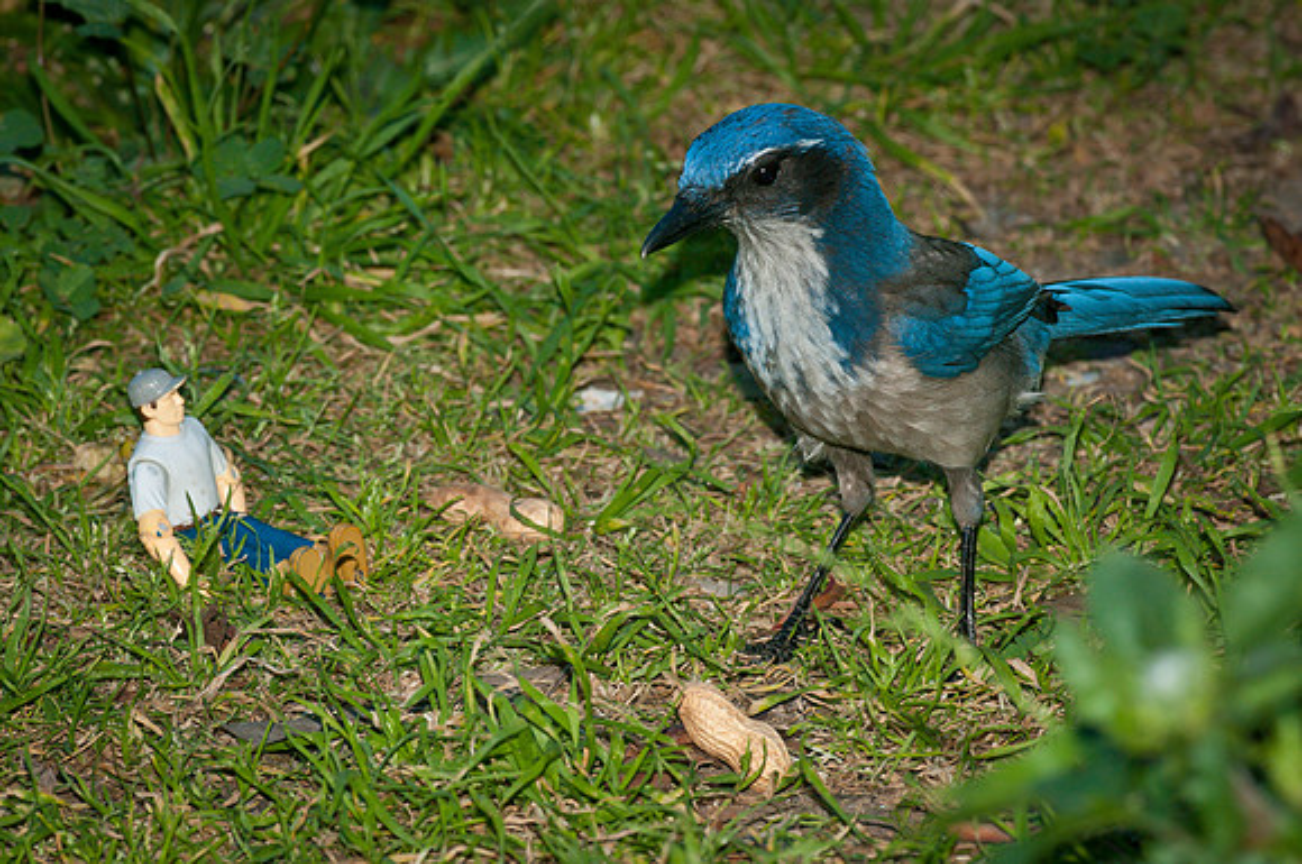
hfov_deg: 11.4
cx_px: 651
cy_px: 432
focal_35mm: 180
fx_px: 6501
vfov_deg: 7.6
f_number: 8
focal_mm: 120
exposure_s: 1/180
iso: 400
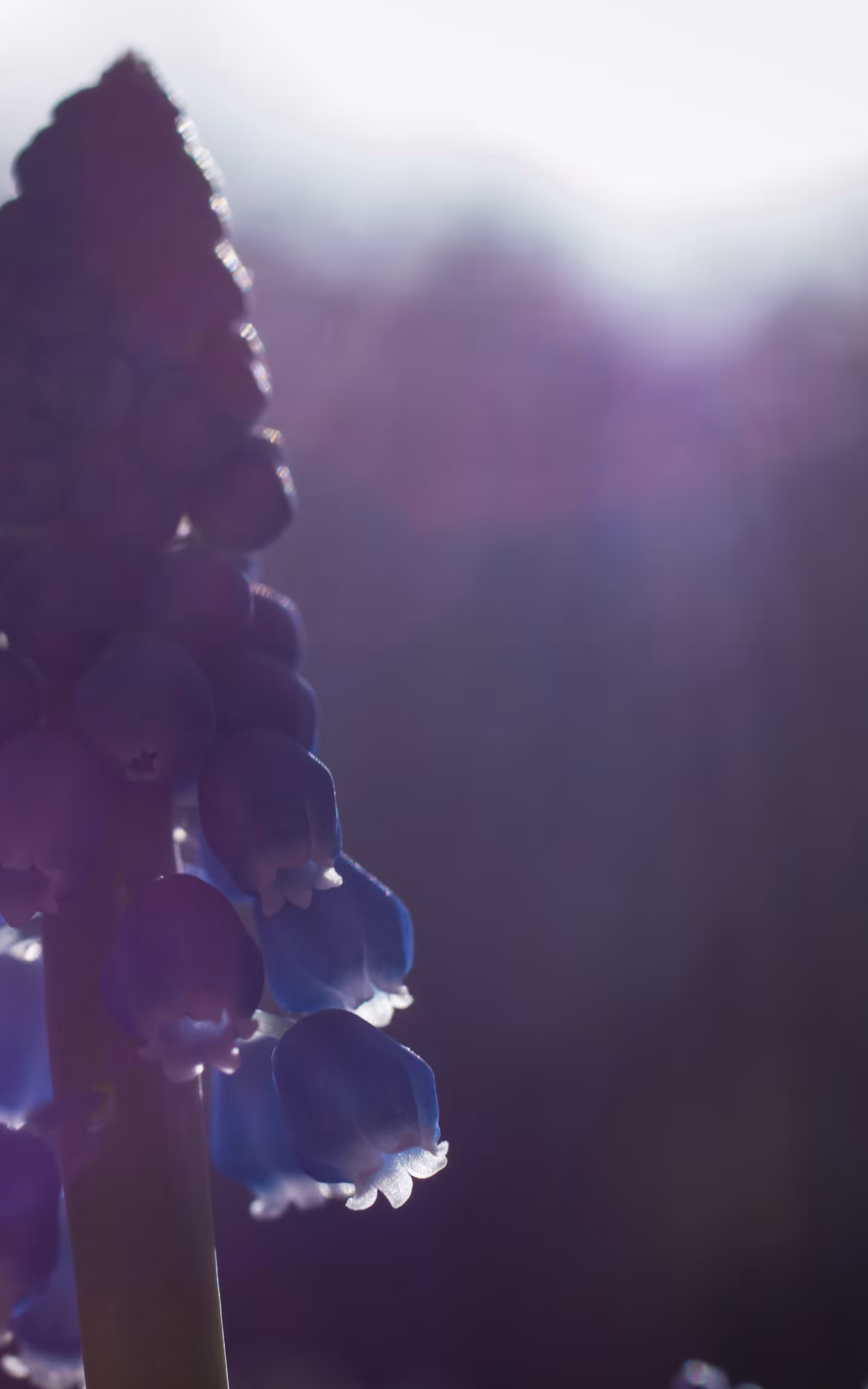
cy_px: 693
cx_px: 159
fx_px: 4352
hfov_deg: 11.3
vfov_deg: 18.1
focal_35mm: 115
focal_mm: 50
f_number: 8
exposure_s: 1/250
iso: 200
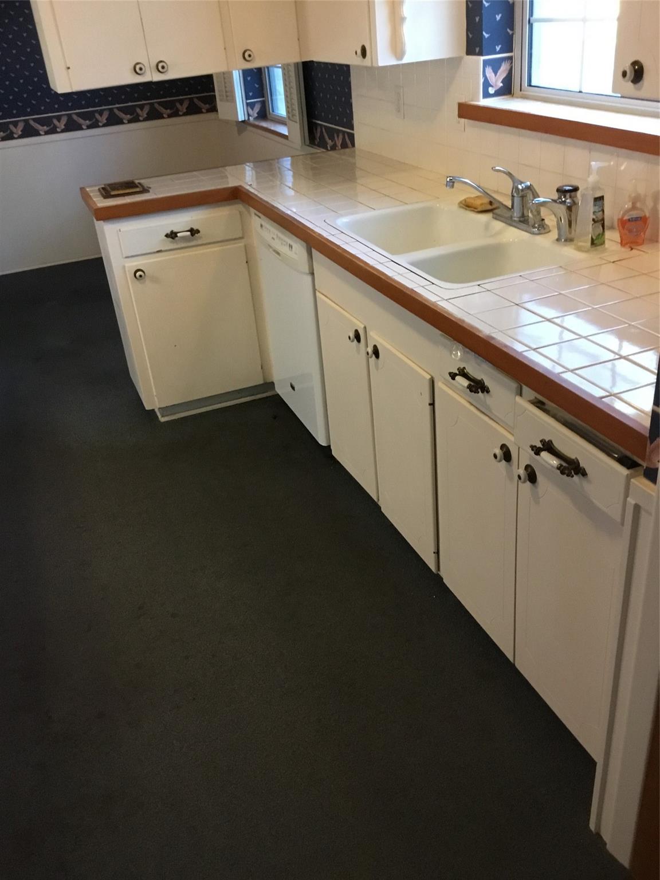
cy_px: 440
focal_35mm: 31
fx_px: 788
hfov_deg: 45.4
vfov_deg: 58.4
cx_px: 330
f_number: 2.4
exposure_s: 1/24
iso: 200
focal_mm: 3.3
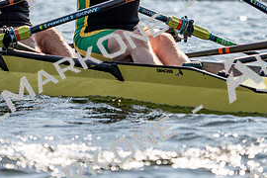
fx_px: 4635
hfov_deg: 3.3
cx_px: 139
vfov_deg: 2.2
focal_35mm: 625
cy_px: 9
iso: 200
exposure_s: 1/1600
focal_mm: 291
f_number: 5.6
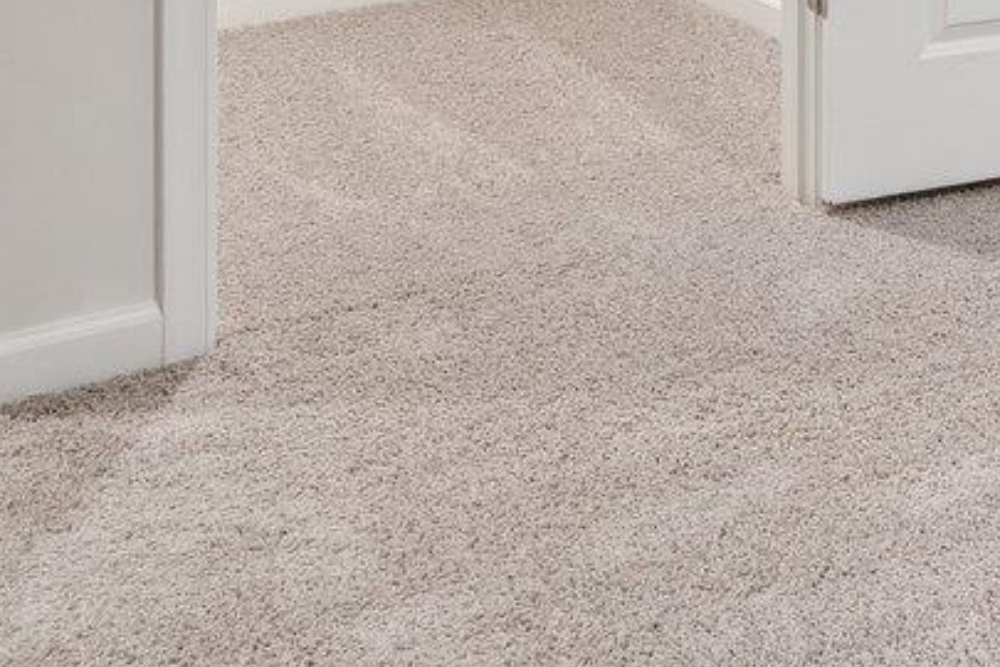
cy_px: -656
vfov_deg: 14.2
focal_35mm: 81
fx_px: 2250
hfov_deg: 21.3
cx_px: 1477
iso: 320
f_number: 6.3
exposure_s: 1/6
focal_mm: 16
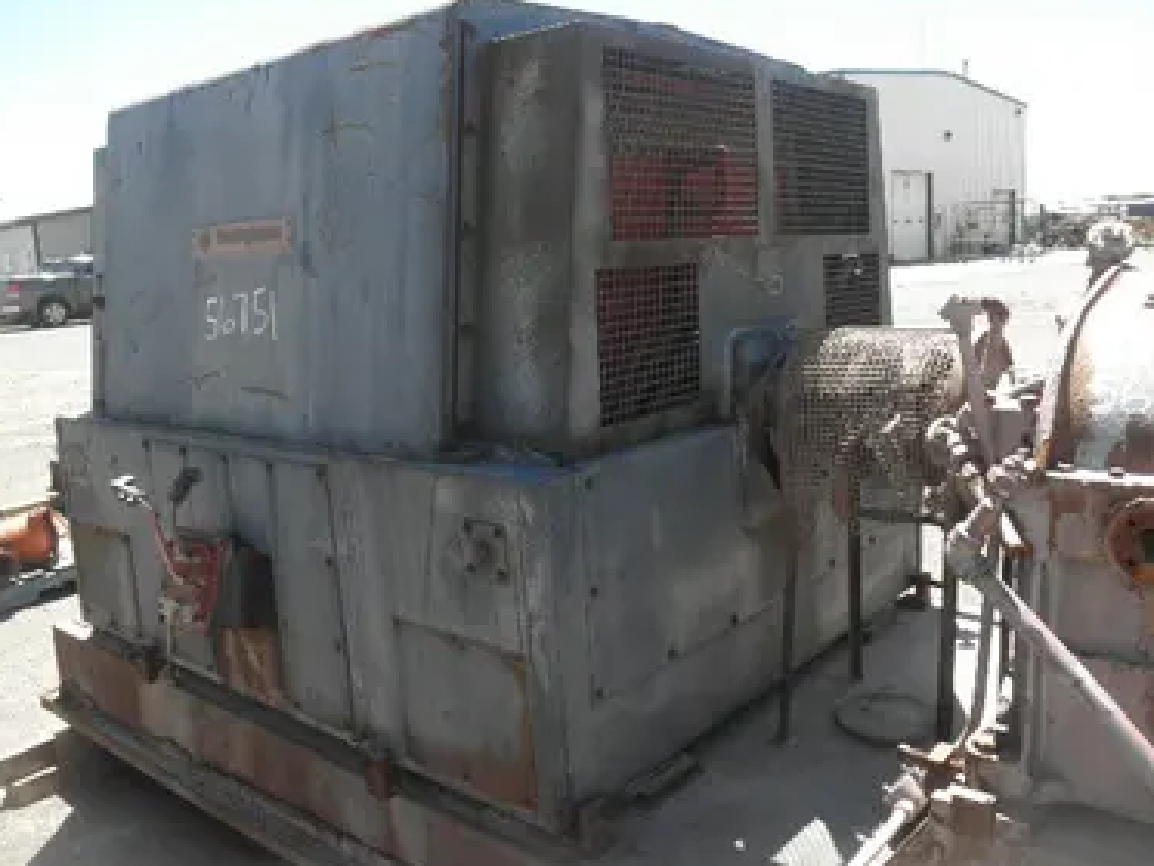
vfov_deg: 46.8
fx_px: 1000
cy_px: 408
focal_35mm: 30
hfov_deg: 59.9
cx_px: 563
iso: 64
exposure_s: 1/320
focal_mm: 5
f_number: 3
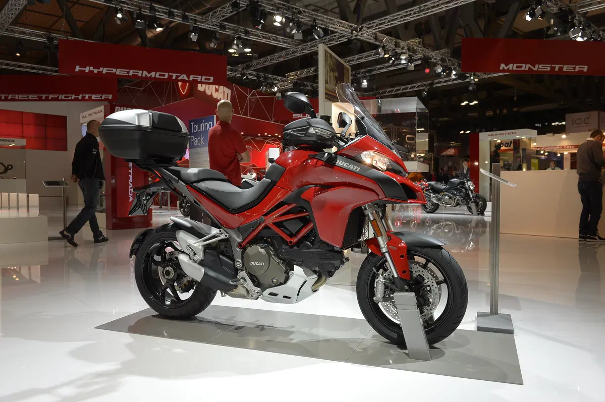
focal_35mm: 29
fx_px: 487
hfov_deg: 63.7
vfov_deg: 44.9
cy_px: 201
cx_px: 302
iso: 800
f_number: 7.1
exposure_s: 1/250
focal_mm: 29
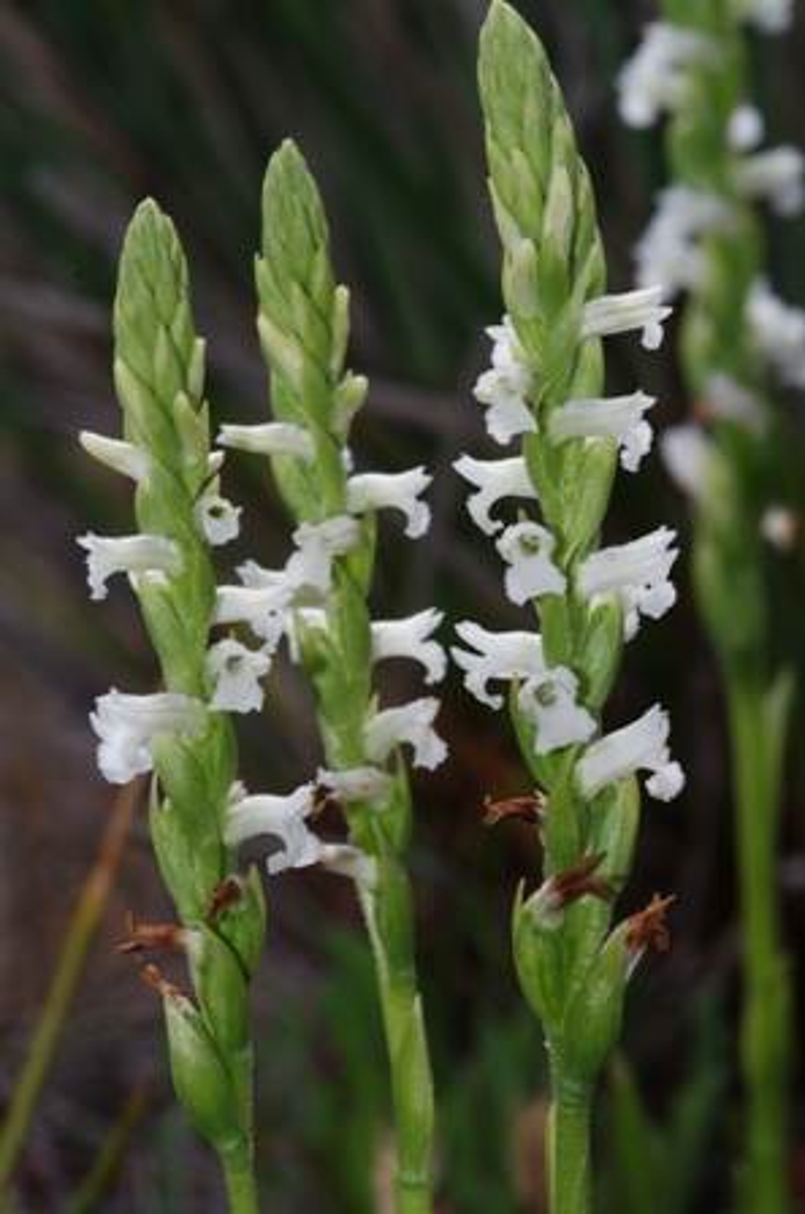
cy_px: 607
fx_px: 5050
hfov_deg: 9.1
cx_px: 402
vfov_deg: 13.7
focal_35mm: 150
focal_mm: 100
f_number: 16
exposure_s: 1/60
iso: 100
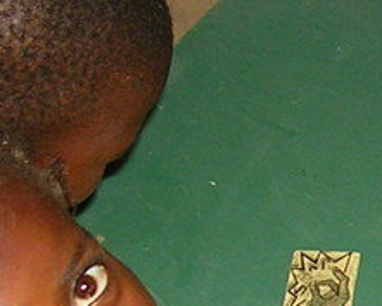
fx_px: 1945
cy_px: 235
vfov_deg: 9.0
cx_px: 525
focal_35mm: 172
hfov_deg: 10.9
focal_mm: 5.8
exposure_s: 1/60.1
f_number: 2.8
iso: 61
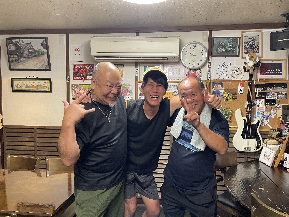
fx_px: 225
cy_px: 107
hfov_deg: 65.3
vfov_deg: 51.3
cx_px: 147
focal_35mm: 27
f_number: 1.6
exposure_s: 1/44
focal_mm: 4.2
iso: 125
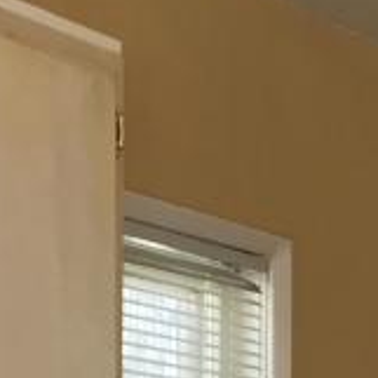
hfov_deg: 10.7
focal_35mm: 163
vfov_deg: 9.7
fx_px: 2014
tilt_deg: -6.3
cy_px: 836
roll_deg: -1.6
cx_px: 312
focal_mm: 4.15
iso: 32
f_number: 2.2
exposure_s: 1/30
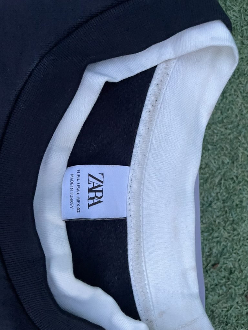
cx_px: 124
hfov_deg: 53.1
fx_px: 248
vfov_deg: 67.3
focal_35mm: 26
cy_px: 165
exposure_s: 1/60
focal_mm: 4.2
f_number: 1.6
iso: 400
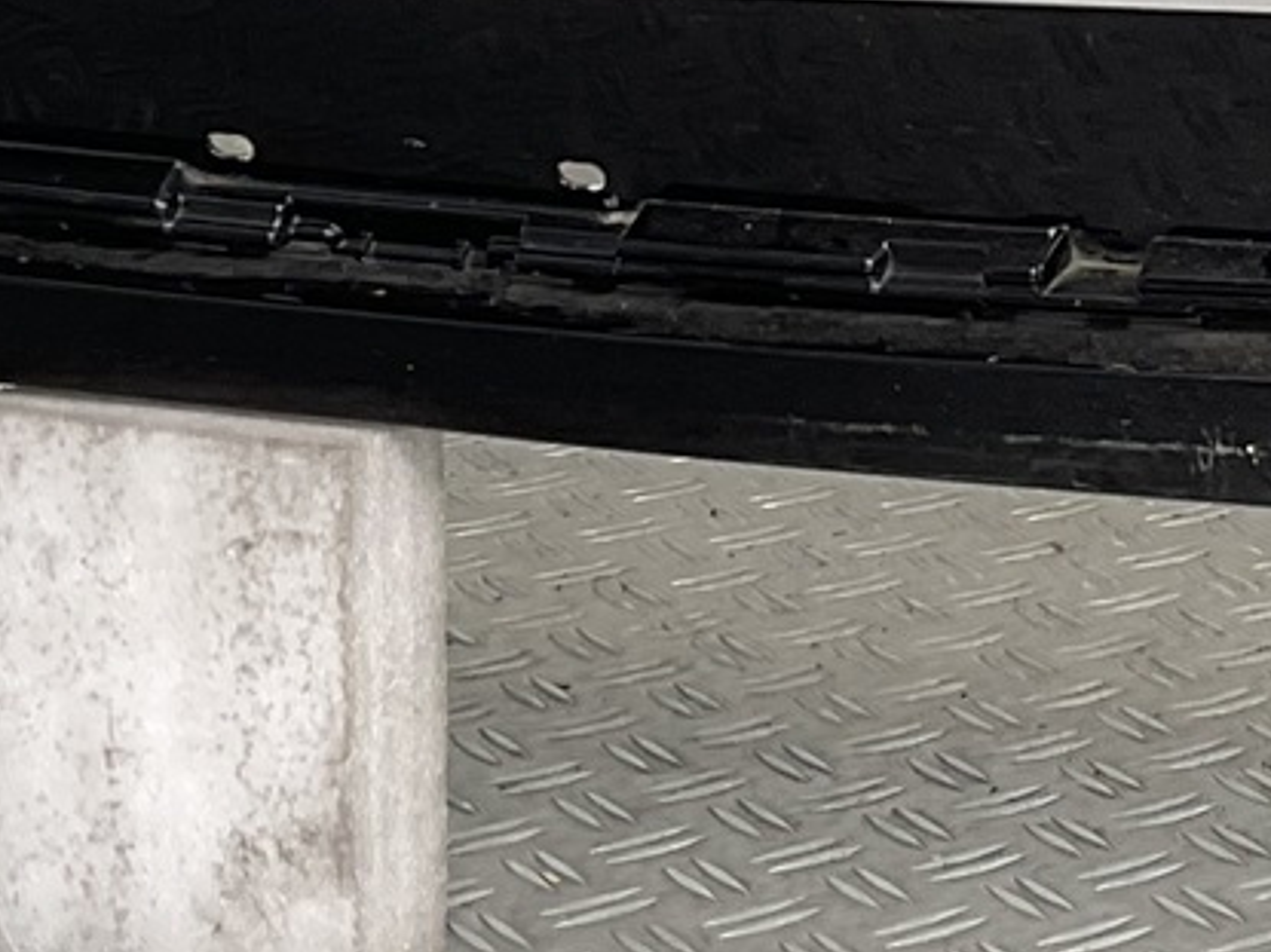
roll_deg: -1.3
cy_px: -398
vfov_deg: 10.2
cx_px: 1593
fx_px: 5176
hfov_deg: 13.5
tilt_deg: -9.6
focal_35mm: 141
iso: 16
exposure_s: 1/186
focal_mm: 3
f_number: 1.8
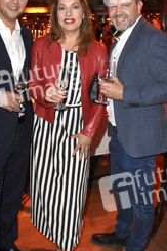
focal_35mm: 44
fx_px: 307
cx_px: 58
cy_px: 136
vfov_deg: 44.5
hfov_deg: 30.3
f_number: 6.3
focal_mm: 18
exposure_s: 1/60
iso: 5000
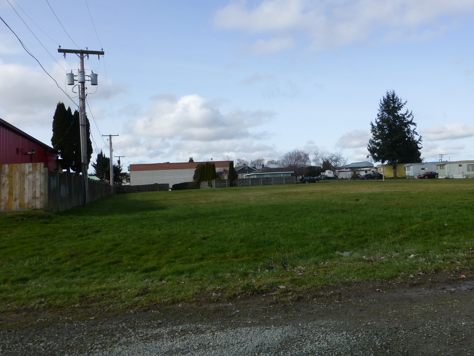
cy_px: 151
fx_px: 383
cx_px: 259
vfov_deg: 49.6
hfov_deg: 63.3
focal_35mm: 28
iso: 100
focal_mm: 4.3
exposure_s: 1/800
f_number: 4
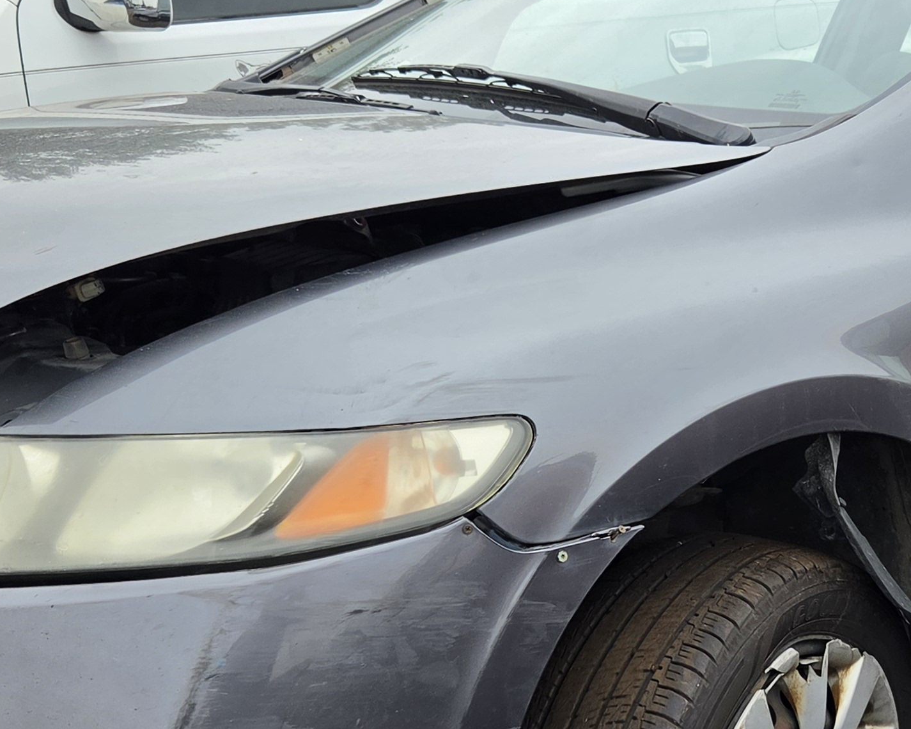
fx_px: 1699
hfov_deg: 29.4
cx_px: 727
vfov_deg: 24.2
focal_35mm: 63
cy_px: 451
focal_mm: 5.4
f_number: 1.8
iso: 80
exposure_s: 1/767
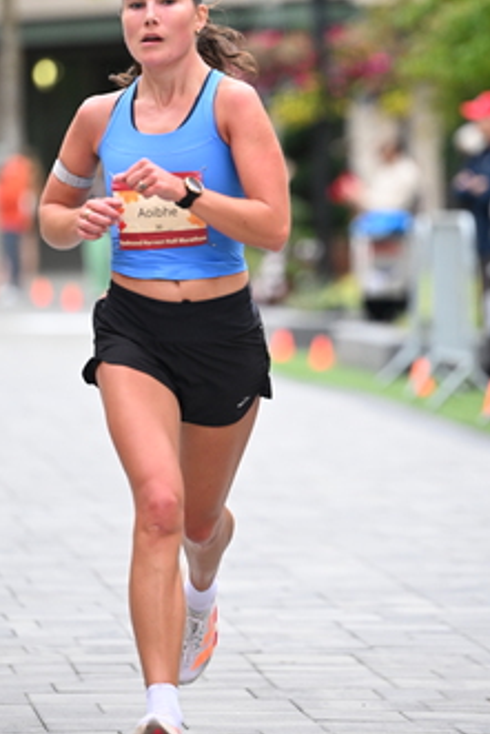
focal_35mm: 307
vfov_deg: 6.7
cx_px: 238
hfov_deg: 4.5
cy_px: 239
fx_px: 6261
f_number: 2.8
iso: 1600
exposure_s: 1/800
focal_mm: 185
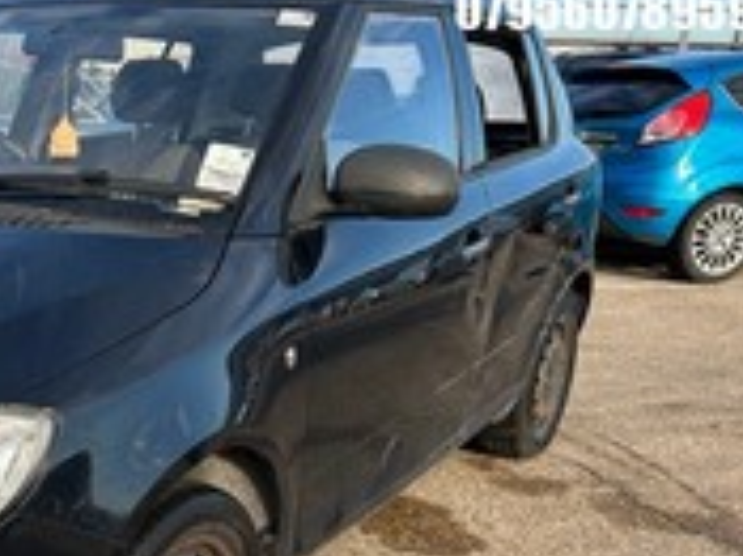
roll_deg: +0.4
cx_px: 17
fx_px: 1115
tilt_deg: -18.0
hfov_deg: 33.9
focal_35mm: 52
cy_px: 484
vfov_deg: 27.2
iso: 50
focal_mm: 5.7
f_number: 1.5
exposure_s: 1/982
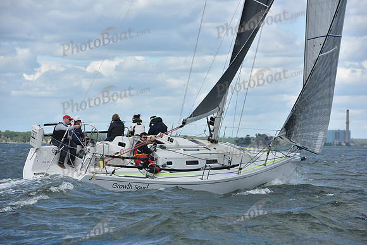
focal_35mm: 190
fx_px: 1937
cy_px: 122
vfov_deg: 7.2
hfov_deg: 10.8
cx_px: 184
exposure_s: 1/1000
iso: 320
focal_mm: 190
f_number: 8
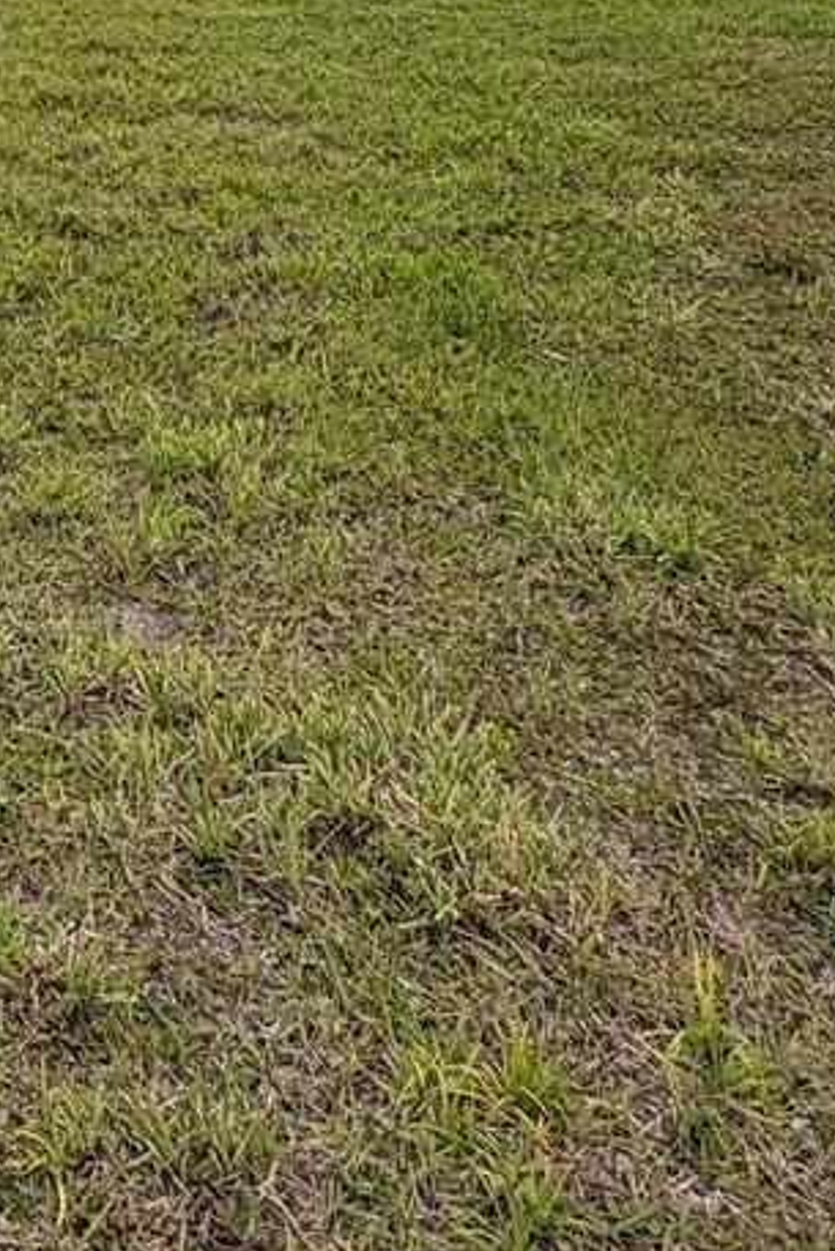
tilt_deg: -8.2
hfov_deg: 24.0
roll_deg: +0.9
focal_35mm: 51
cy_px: -183
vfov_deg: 33.1
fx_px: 1773
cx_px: -178
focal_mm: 2.22
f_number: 2.2
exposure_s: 1/1339
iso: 20
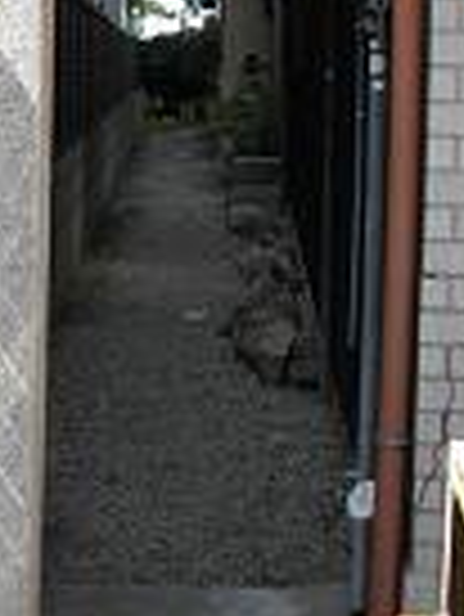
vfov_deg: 21.5
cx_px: -41
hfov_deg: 15.8
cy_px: 312
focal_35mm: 91
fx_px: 1624
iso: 100
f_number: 5.5
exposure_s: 1/160
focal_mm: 5.7
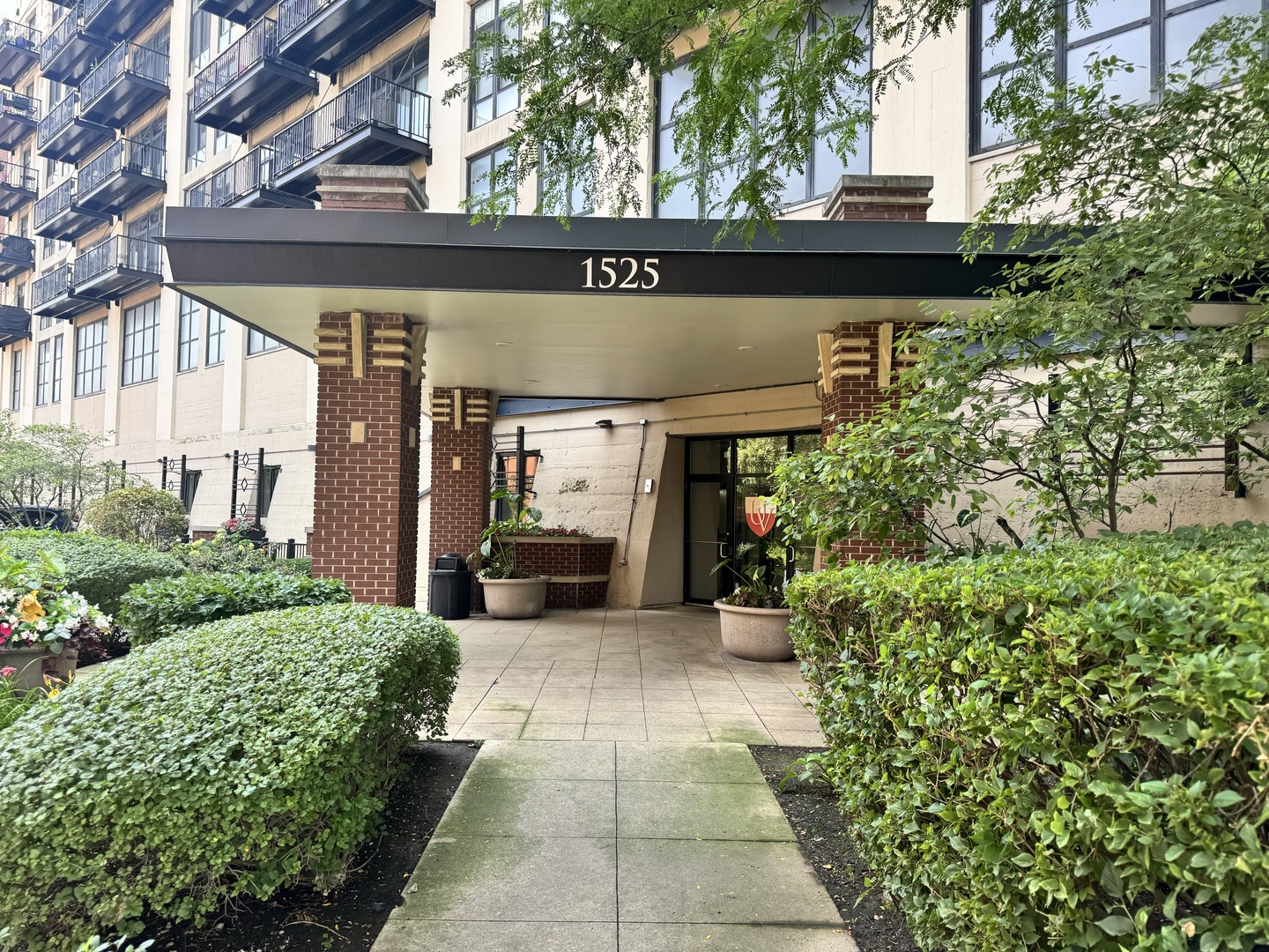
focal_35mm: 24
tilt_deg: +4.7
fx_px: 880
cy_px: 476
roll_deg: -3.2
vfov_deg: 56.8
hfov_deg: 71.6
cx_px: 634
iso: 64
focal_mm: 6.76
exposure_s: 1/271
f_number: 1.78
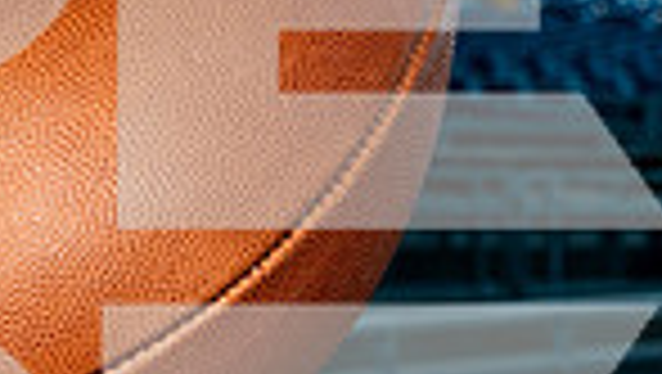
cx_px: -562
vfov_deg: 4.2
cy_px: 64
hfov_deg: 7.2
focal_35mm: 292
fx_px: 5130
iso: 125
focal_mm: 53
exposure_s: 1/125
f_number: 9
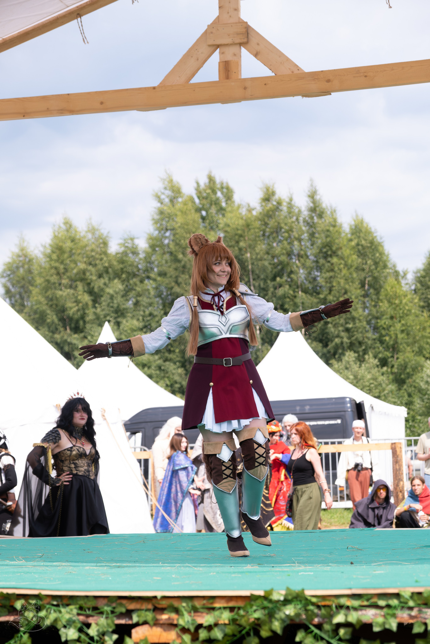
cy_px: 322
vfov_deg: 24.5
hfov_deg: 16.5
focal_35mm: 83
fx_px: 1487
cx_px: 215
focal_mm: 55
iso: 160
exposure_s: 1/800
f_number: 4
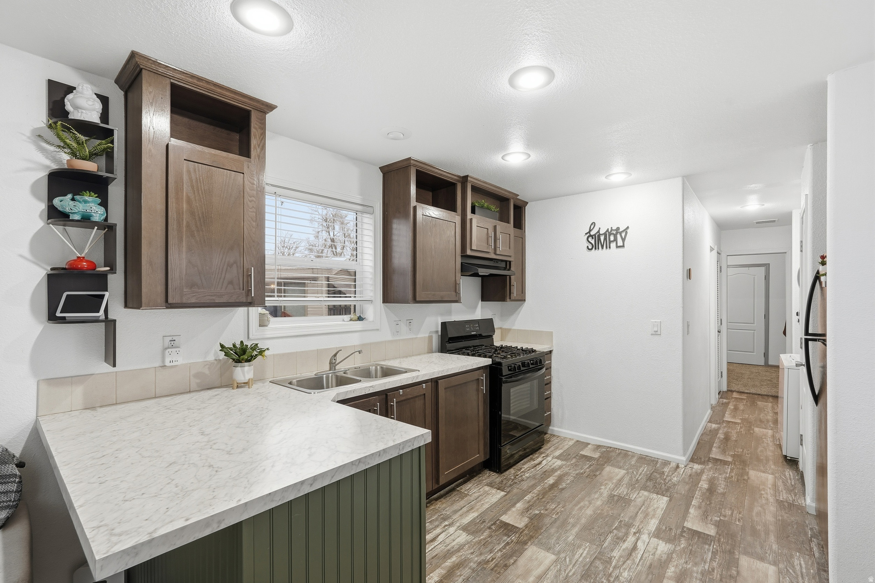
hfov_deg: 96.7
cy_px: 292
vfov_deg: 73.7
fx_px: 389
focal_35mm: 16
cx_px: 438
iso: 250
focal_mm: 16
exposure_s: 1/60
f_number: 9
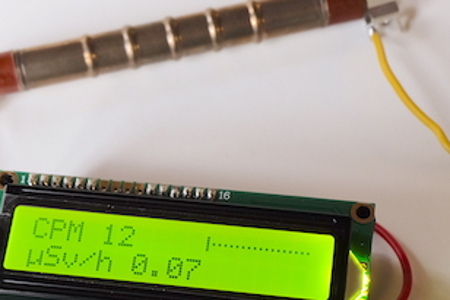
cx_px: 232
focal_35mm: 83
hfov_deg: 24.5
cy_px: 336
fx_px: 1037
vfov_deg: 15.9
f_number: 5
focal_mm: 21.1
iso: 200
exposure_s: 1/20
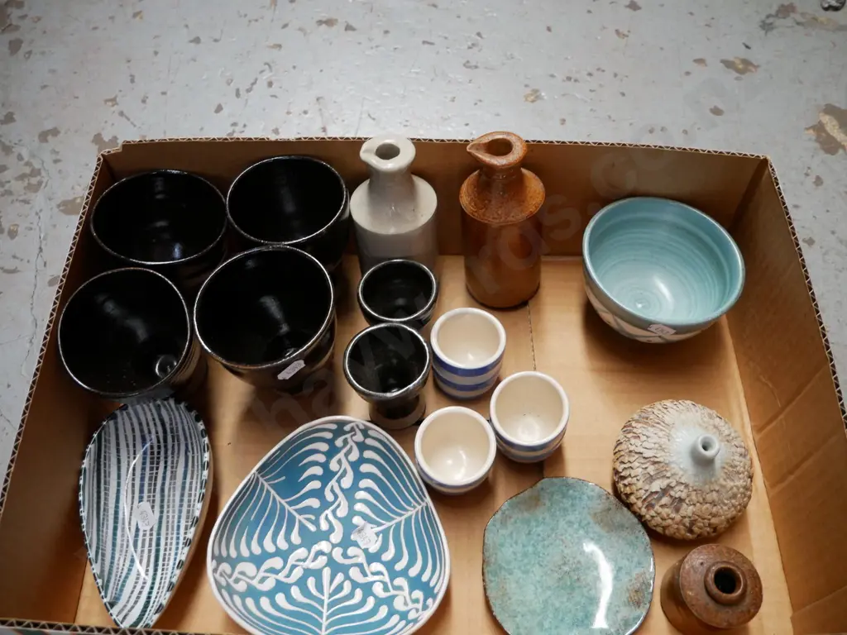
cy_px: 318
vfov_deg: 39.7
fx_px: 881
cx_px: 424
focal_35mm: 36
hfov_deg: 51.4
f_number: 3.9
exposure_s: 1/60
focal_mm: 18
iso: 2000
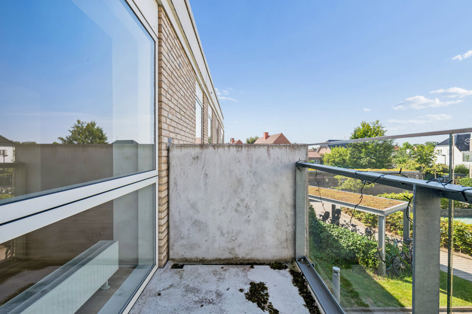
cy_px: 157
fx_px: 210
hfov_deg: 96.7
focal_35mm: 16
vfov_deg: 73.7
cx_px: 236
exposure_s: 1/250
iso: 200
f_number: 8
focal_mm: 16
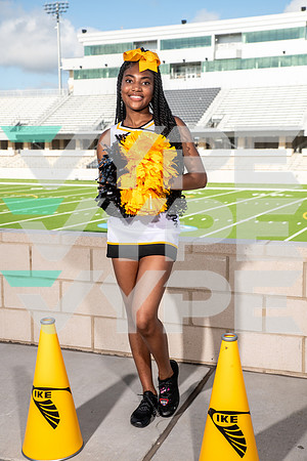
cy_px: 230
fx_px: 640
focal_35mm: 50
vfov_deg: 39.6
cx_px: 154
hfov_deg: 27.0
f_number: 7.1
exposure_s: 1/320
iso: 100
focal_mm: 50
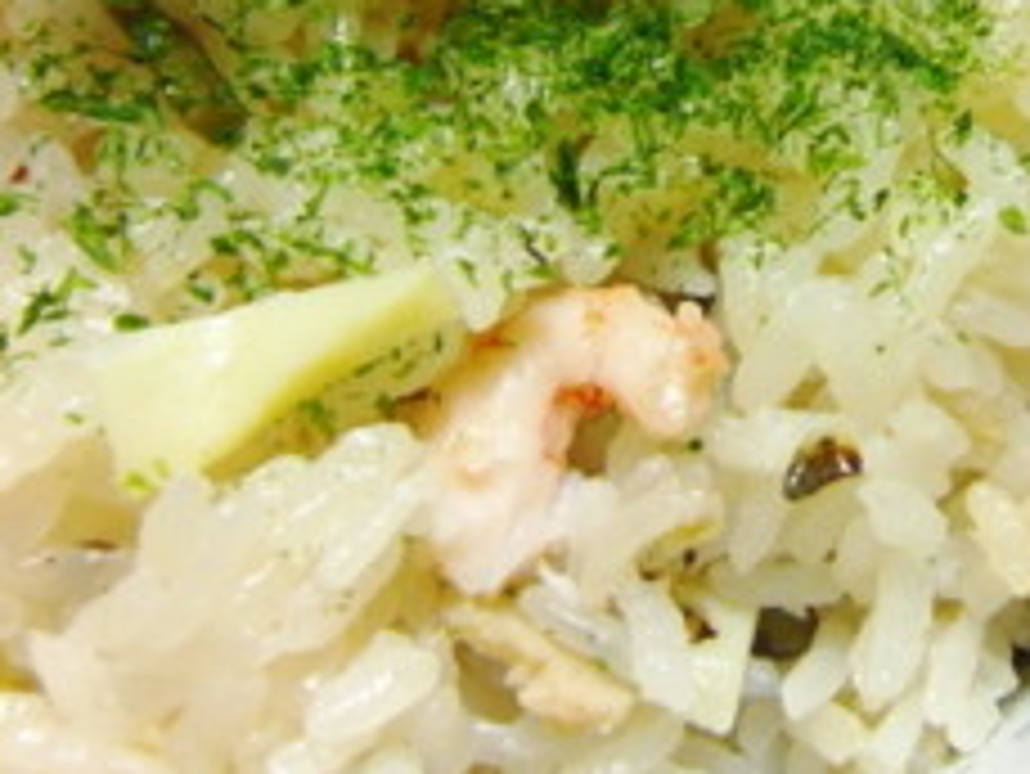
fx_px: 1756
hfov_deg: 31.3
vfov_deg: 23.9
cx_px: 904
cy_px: 27
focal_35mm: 59
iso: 400
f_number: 3.5
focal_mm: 5.2
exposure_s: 1/15
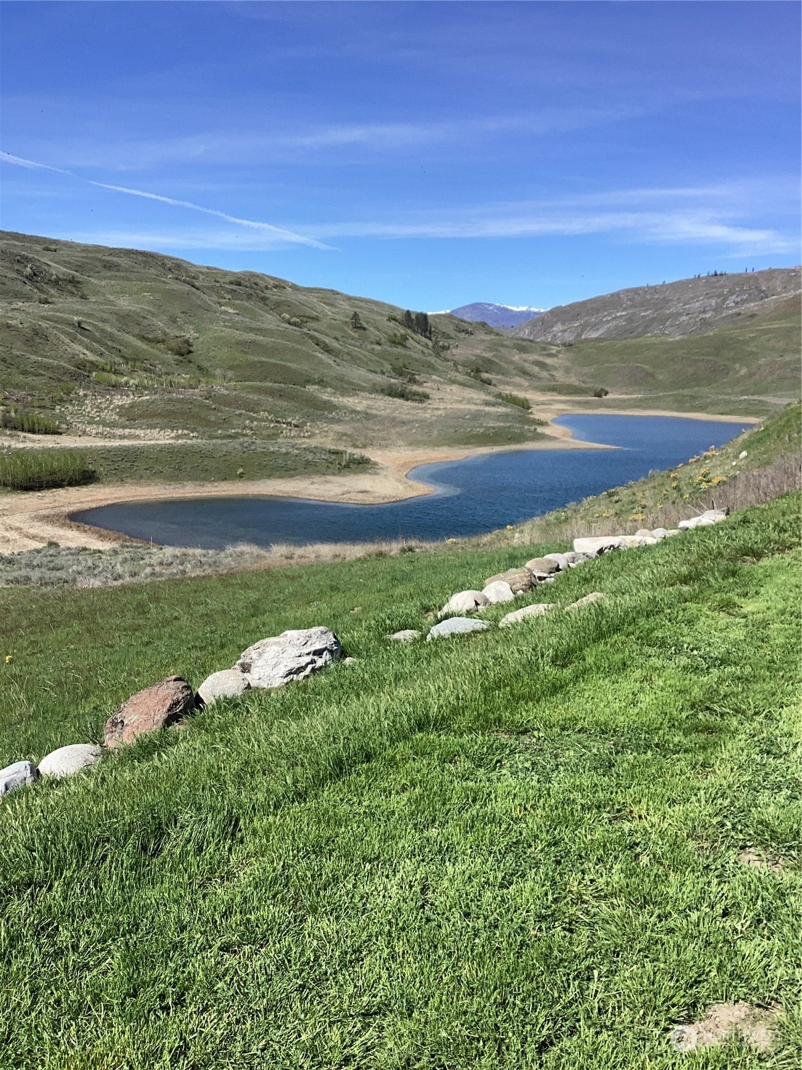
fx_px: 958
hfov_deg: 45.4
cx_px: 401
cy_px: 535
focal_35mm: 31
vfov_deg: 58.4
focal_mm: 3.3
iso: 25
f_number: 2.4
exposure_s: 1/1538
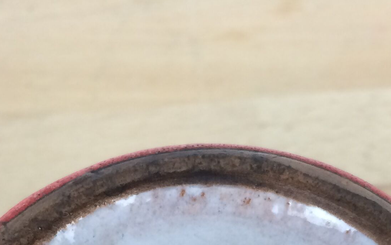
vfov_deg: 13.0
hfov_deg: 22.6
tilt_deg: -64.1
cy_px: 427
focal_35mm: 92
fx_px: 980
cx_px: 209
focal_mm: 4.15
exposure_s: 1/33
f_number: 2.2
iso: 40
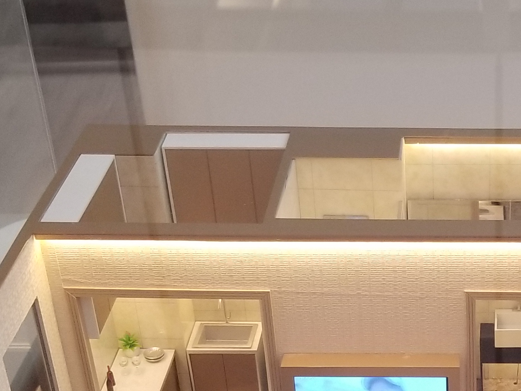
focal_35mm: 84
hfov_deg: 22.4
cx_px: 524
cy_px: 401
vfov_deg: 17.1
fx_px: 1264
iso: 125
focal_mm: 4.25
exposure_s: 1/50
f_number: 1.7
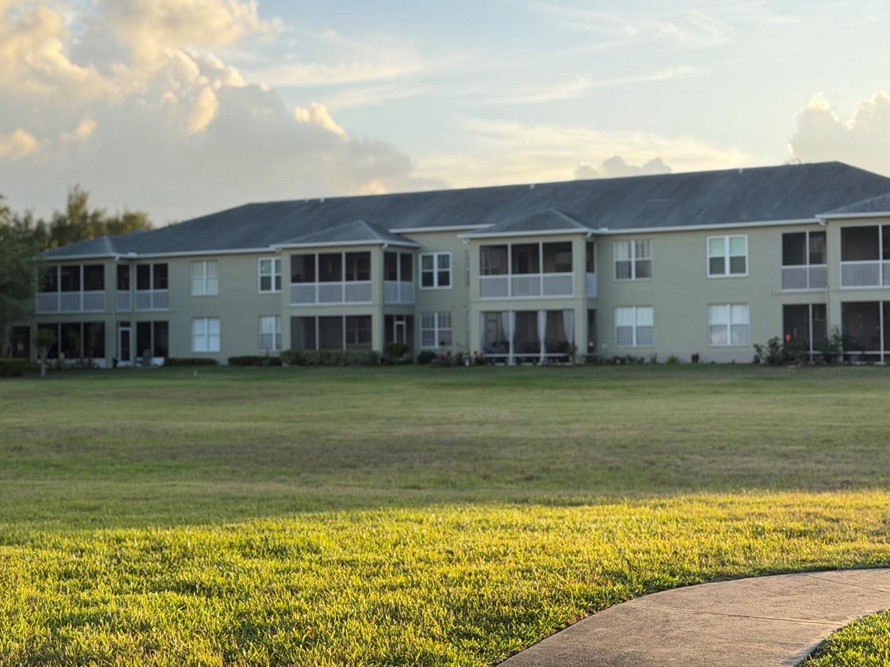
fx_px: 1517
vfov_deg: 24.8
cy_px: 319
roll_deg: +0.4
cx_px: 442
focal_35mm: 59
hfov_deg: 32.7
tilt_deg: +2.0
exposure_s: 1/740
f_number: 1.78
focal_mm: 6.76
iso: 100
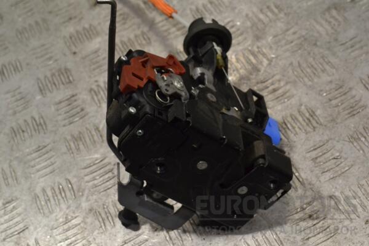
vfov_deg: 23.8
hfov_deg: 35.1
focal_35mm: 57
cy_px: 123
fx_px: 584
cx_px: 184
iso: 3200
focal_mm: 38
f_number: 9
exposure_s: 1/320
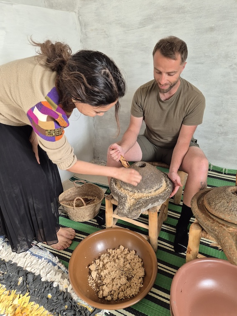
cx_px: 118
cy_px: 158
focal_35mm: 23
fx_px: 210
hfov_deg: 58.9
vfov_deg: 73.9
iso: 160
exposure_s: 1/100
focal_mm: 5.4
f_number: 1.8
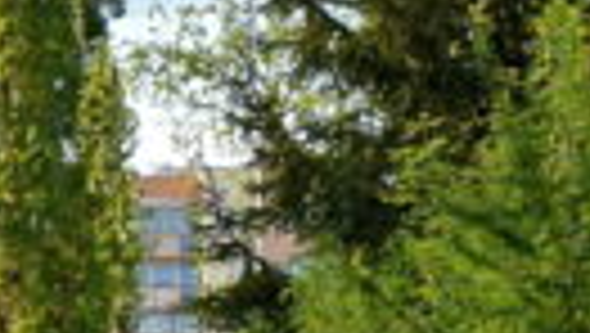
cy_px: 331
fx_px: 5011
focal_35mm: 320
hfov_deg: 6.6
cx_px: -342
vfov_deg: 3.8
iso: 200
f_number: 4
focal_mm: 26
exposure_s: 1/640
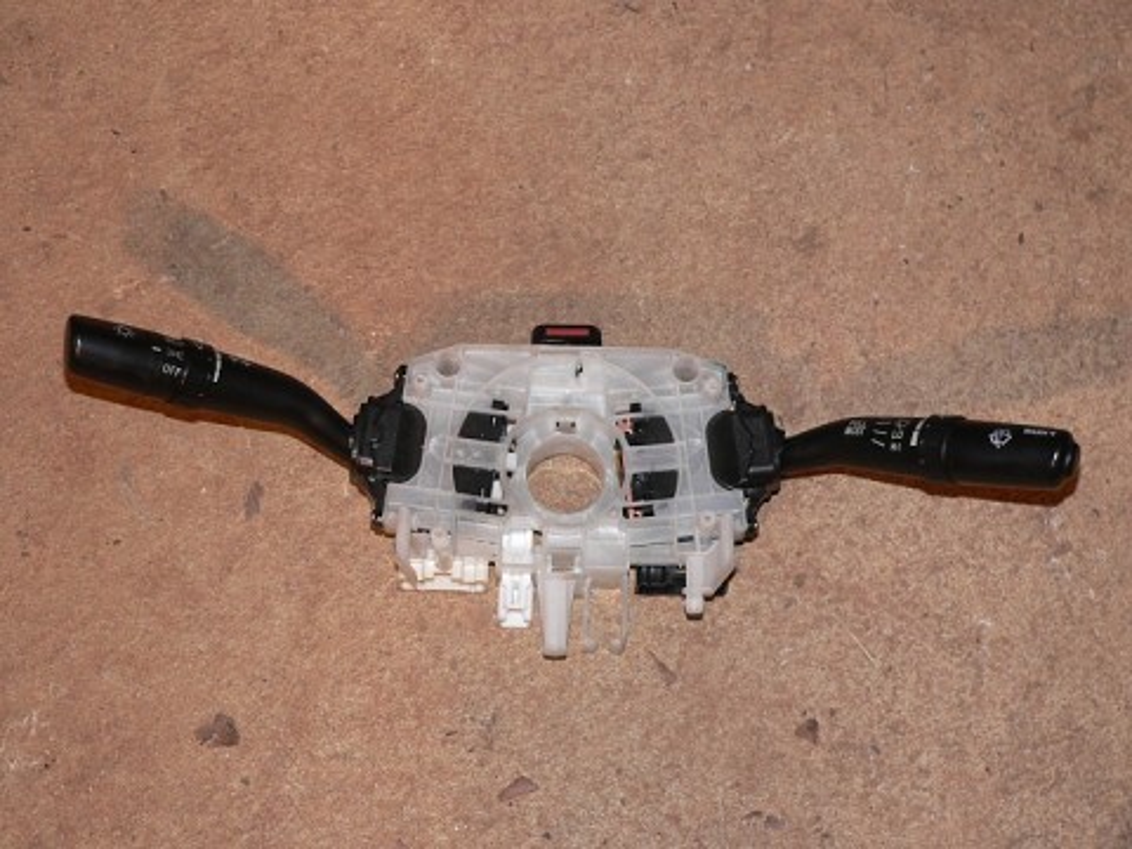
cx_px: 566
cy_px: 424
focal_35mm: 75
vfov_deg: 19.6
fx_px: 2453
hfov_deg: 26.0
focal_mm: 12.4
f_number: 2.8
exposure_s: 1/60
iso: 100
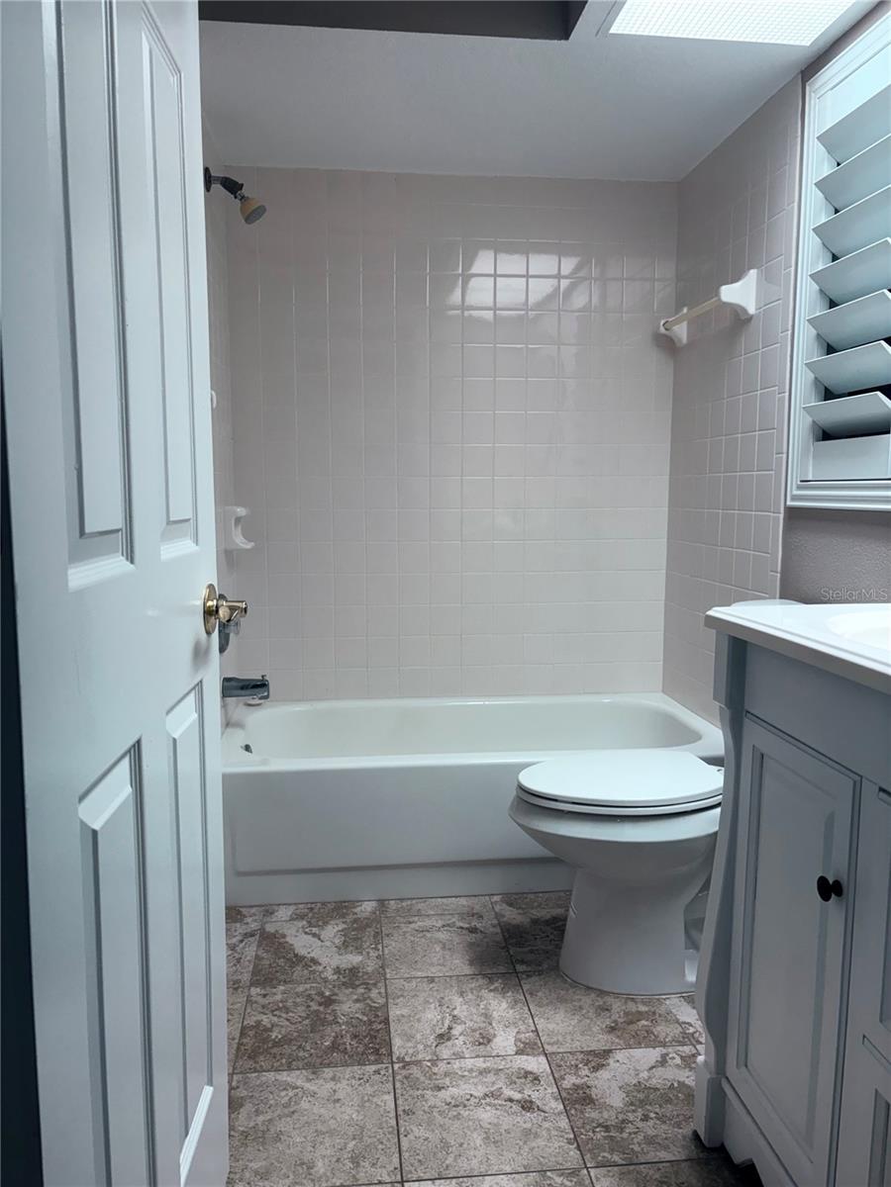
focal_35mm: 26
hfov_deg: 53.1
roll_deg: -0.2
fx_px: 892
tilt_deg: -6.7
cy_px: 594
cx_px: 446
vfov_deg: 67.3
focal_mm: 5.96
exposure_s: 1/120
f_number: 1.6
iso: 100
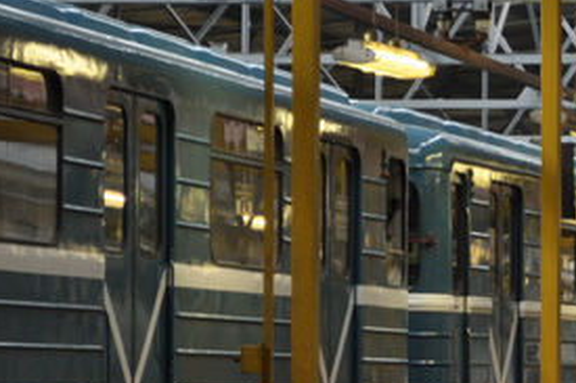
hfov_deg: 7.5
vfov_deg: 5.1
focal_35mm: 270
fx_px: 4311
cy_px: 350
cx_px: 899
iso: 500
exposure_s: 1/30
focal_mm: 55
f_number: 5.6
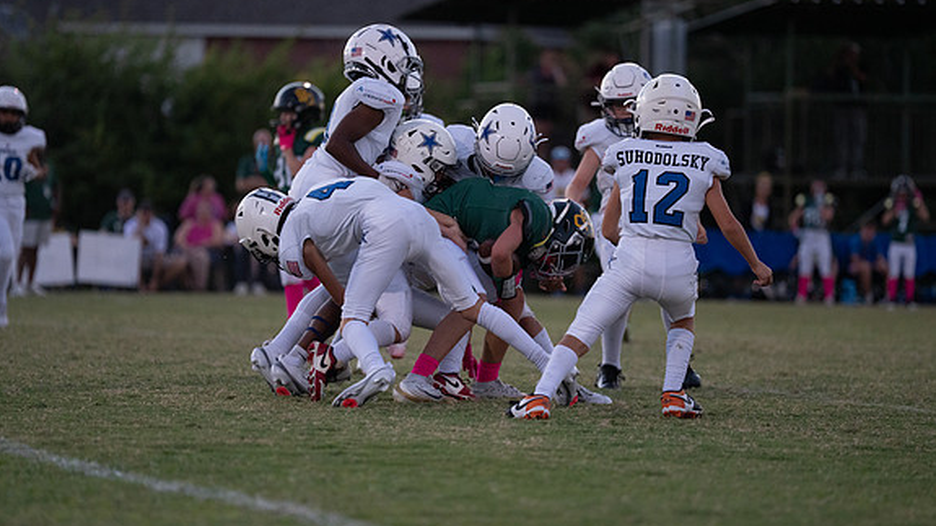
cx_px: 466
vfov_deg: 6.5
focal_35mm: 186
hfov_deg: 11.6
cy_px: 226
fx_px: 4615
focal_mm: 176
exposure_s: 1/1600
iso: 4000
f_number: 2.8
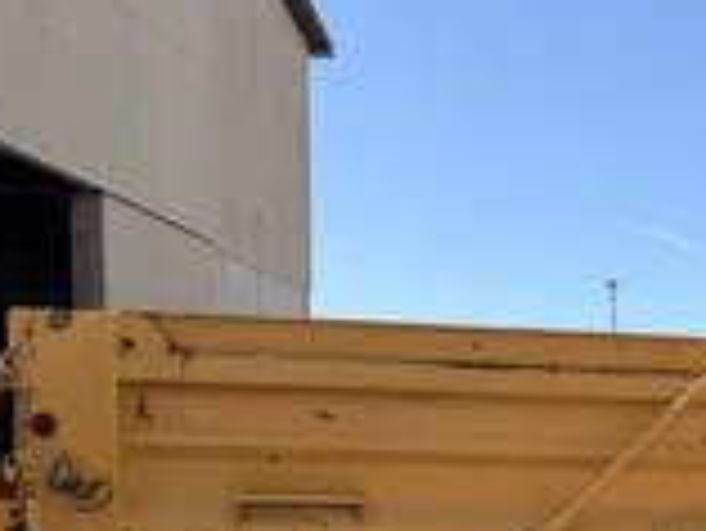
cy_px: 585
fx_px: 1245
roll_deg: -0.5
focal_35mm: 61
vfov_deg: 22.7
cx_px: 832
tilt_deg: -2.2
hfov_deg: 28.0
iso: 80
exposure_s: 1/4167
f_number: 1.78
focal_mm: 6.76
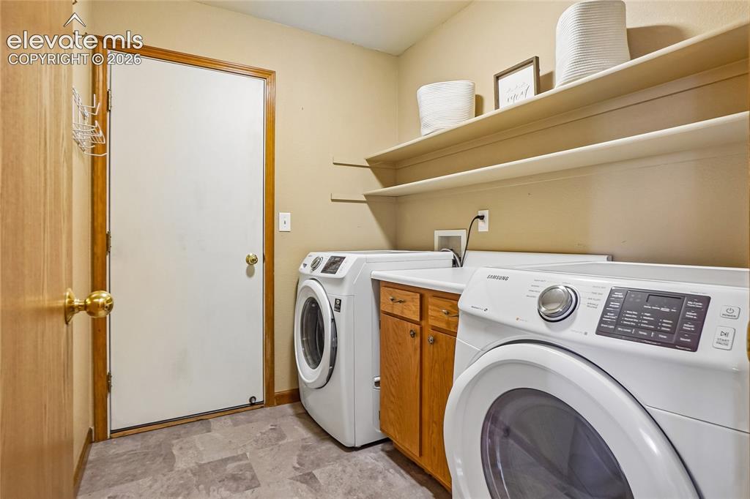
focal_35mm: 18
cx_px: 375
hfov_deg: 90.0
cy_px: 250
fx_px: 375
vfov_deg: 67.3
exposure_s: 1/4
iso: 400
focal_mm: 12
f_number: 8
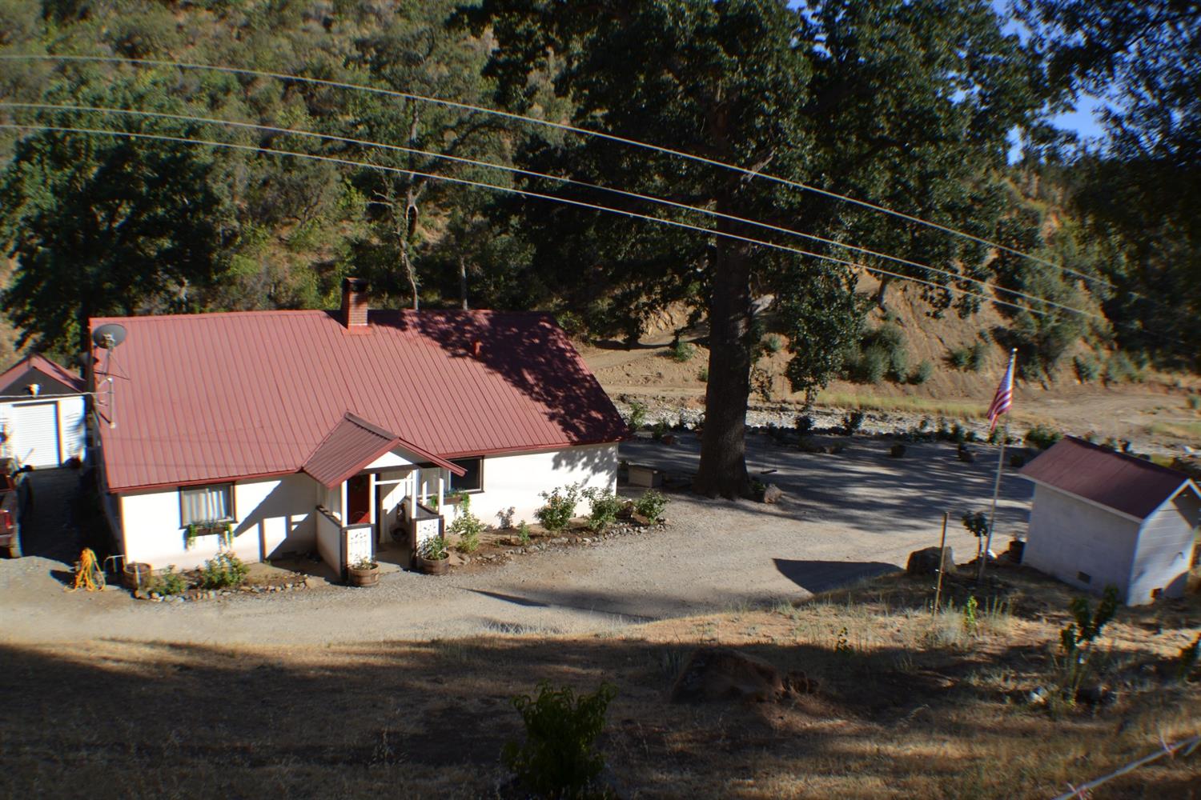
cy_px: 400
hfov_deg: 53.1
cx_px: 600
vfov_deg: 36.9
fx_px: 1201
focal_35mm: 36
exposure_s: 1/200
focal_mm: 24
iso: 100
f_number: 8
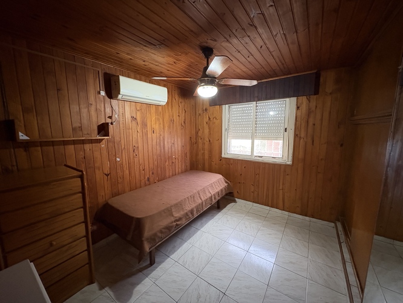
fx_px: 163
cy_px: 152
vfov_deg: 85.7
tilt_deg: -9.0
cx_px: 202
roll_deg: +0.7
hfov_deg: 102.0
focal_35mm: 14
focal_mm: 2.22
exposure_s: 1/33
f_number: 2.2
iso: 800
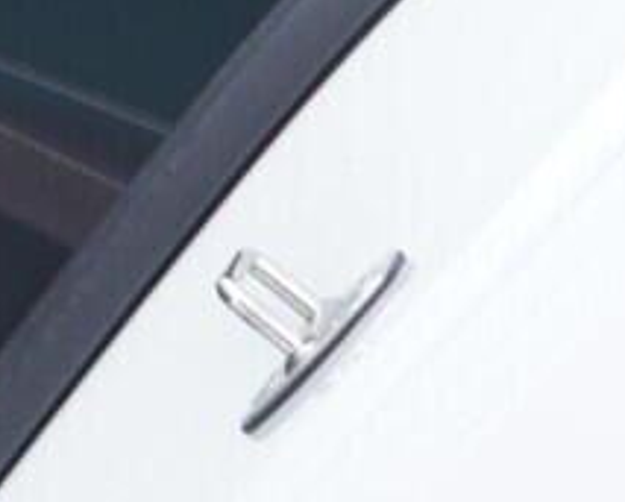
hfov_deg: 7.8
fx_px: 4223
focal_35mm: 228
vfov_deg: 6.6
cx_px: -974
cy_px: -434
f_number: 3.2
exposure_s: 1/40
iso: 125
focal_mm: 24
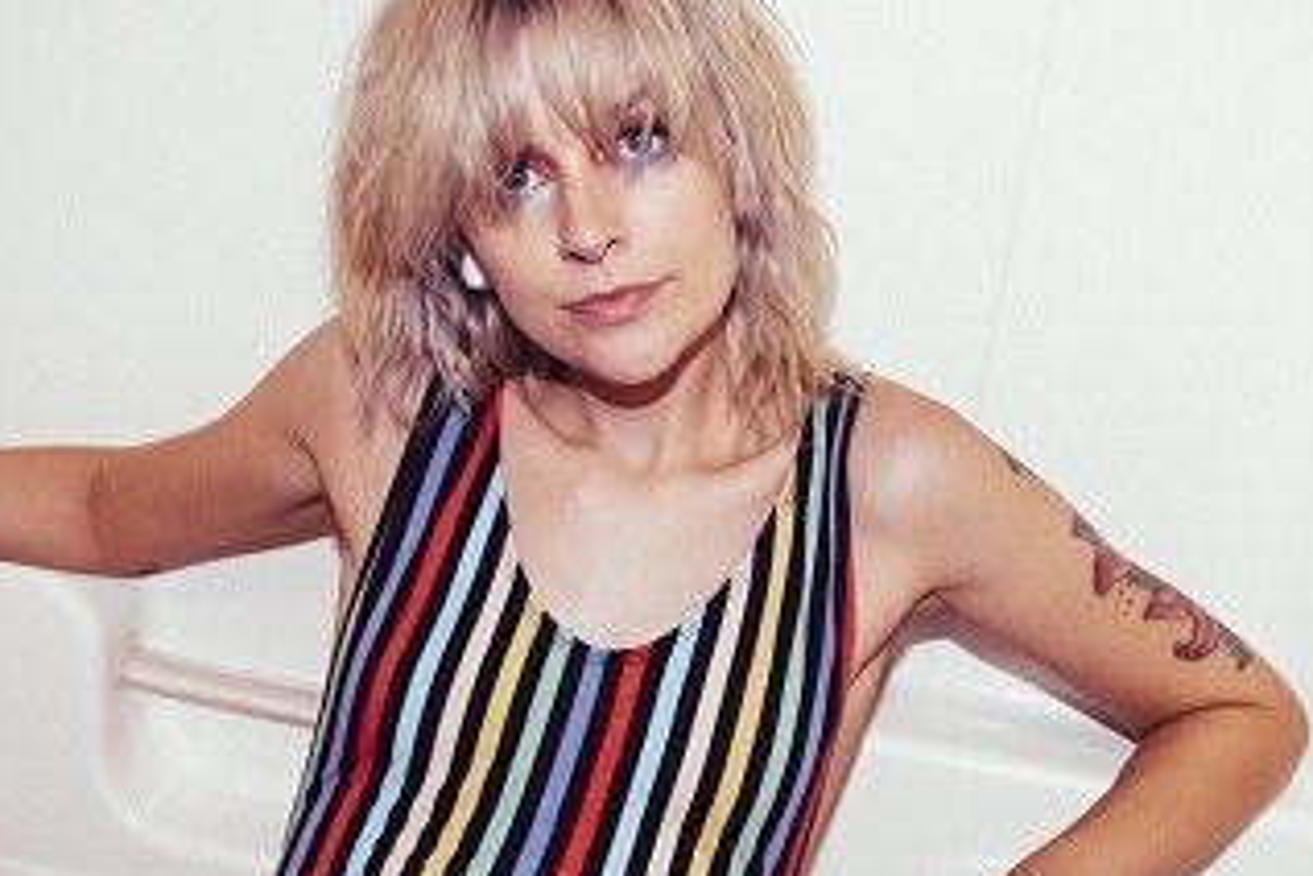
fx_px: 2407
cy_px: 492
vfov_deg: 20.6
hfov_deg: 30.5
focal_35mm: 66
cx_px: 698
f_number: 2.8
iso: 1000
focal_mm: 35
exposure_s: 1/125
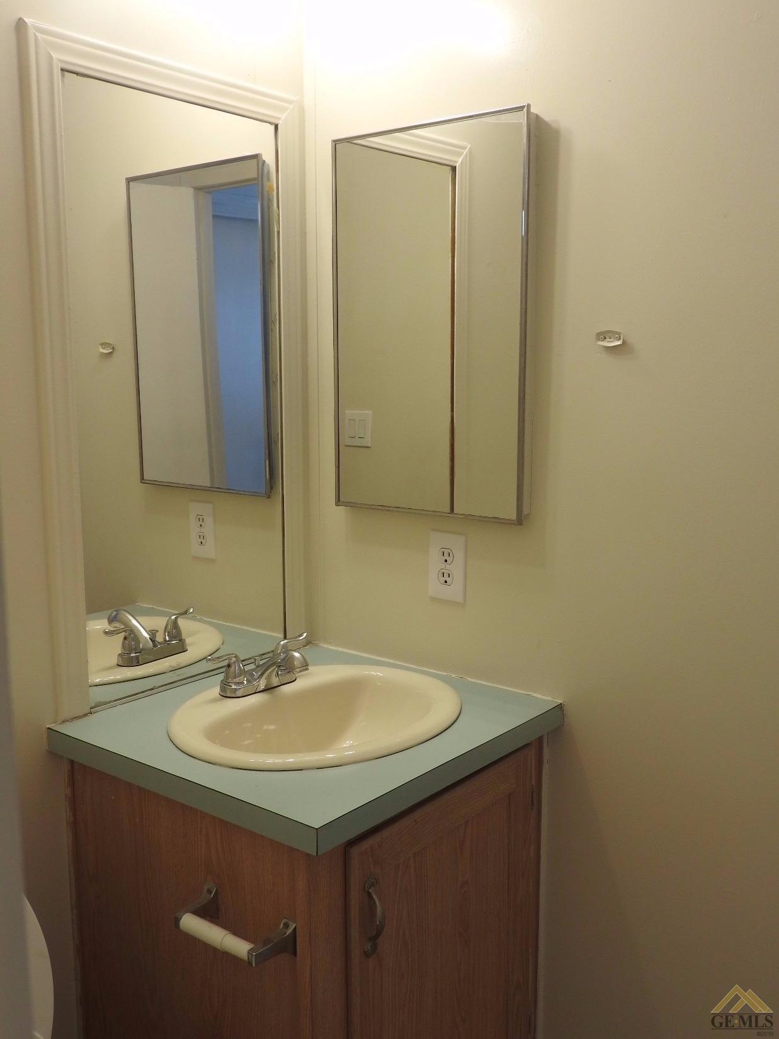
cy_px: 520
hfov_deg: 42.9
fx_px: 990
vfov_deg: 55.4
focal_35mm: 33
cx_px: 390
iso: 100
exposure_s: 1/30
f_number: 3.6
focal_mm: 5.9
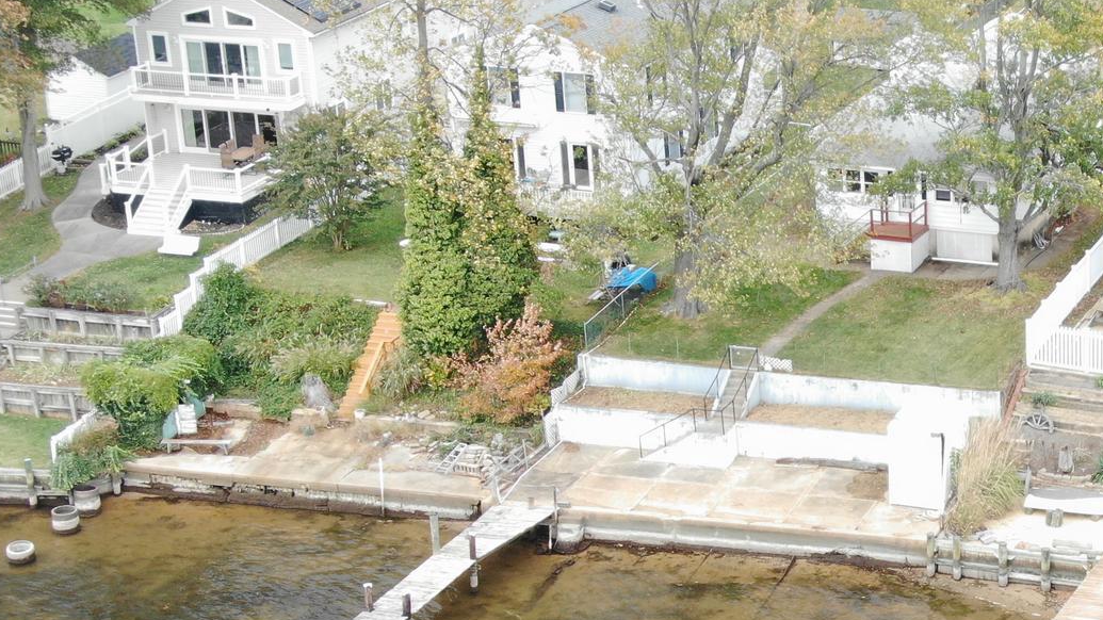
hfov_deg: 21.4
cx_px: 1049
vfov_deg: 12.4
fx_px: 2837
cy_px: 506
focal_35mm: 97
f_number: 3.7
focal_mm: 7.88
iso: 120
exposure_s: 1/30
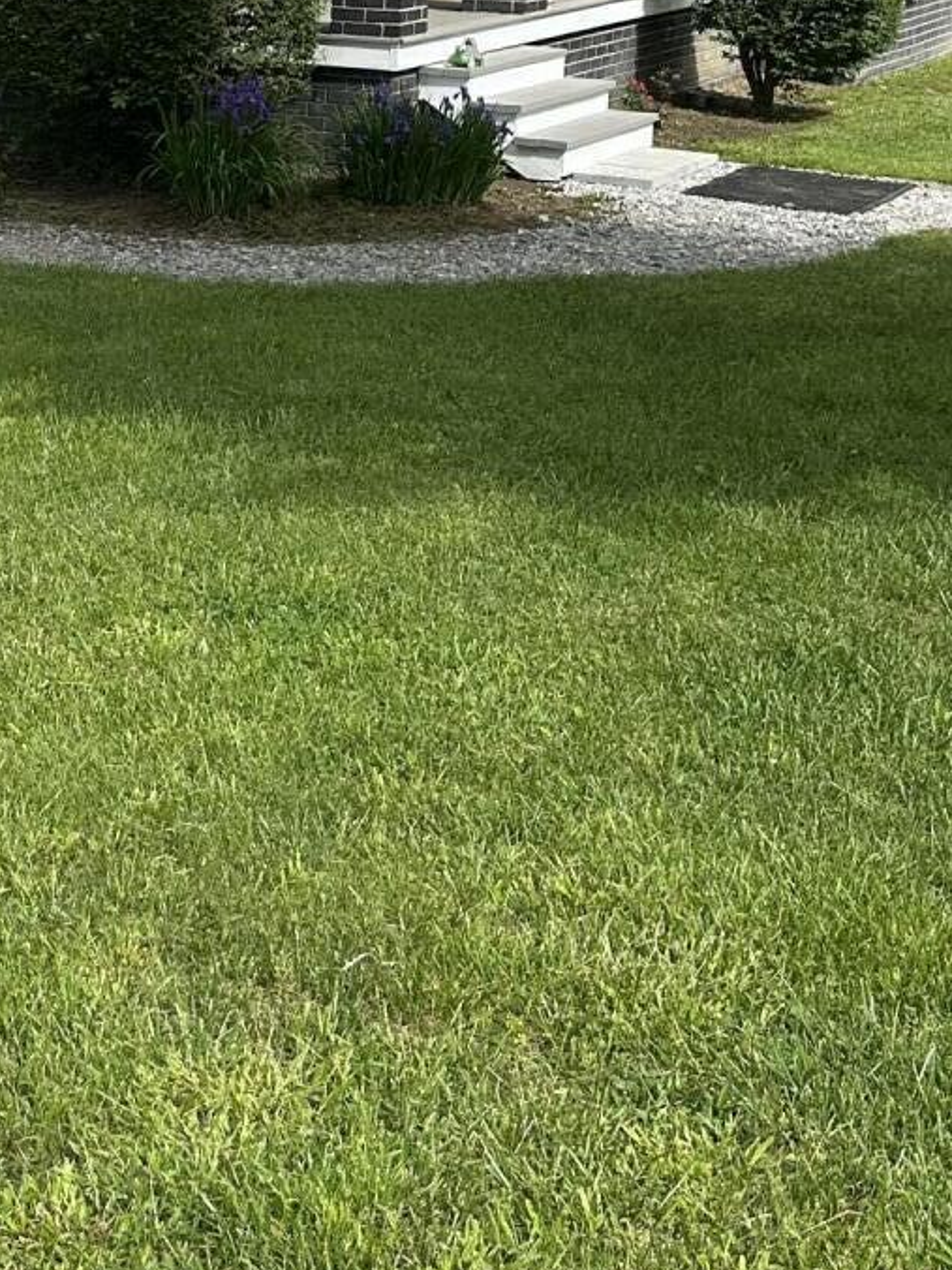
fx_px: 2603
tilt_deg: -5.2
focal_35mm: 71
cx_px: -101
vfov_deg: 26.2
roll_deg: +0.8
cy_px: 49
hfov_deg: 19.8
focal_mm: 6.86
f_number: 1.78
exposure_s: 1/3717
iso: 80
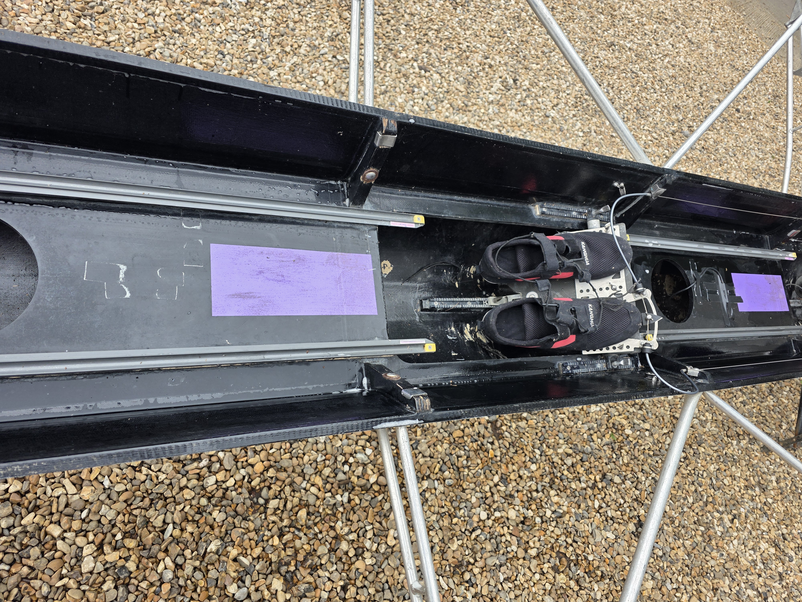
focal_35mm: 23
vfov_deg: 58.9
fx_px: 533
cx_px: 401
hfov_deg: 73.9
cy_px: 301
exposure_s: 1/180
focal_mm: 6.3
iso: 40
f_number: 1.7
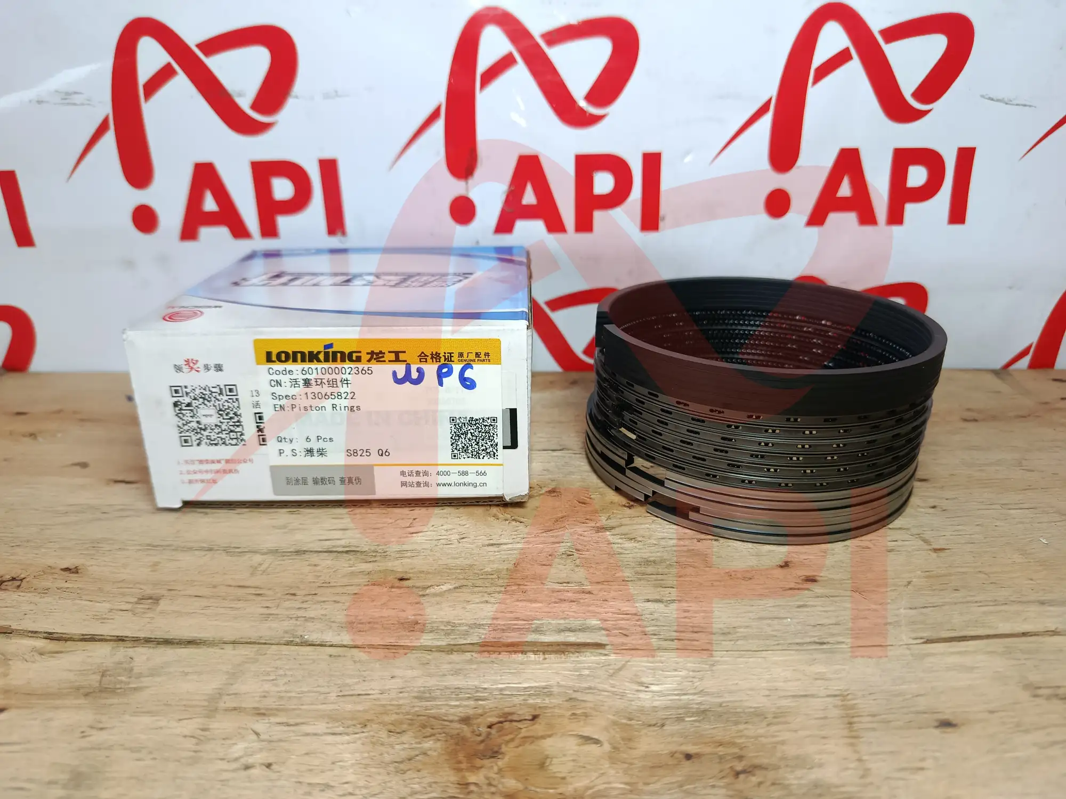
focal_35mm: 24
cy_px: 400
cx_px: 533
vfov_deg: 56.8
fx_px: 739
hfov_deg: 71.6
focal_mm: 5.24
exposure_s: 1/100
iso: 56
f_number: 1.7
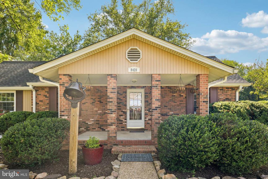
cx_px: 134
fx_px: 134
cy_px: 90
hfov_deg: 90.0
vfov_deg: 67.4
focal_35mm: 18
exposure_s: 1/100
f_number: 8
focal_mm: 18
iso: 100
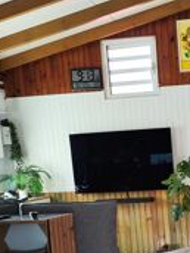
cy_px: 232
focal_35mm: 57
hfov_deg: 23.9
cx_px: 214
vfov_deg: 32.0
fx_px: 417
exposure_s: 1/100
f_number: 1.65
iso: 400
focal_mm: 6.19
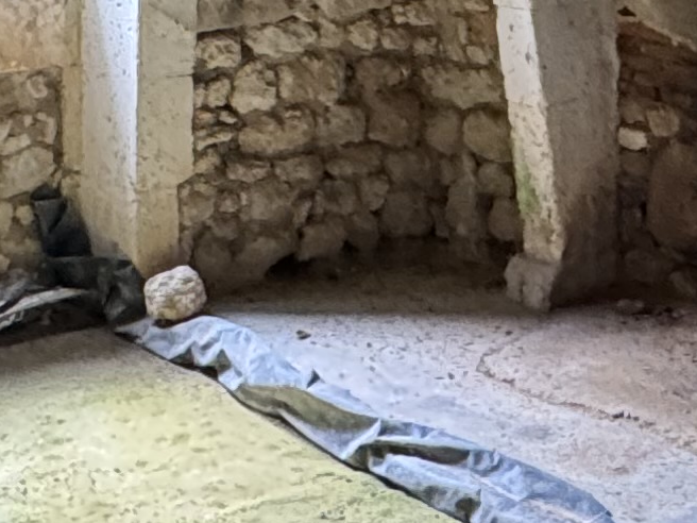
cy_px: -408
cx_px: 455
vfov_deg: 15.0
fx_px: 1732
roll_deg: -0.4
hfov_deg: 22.7
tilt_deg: +3.1
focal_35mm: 86
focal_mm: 2.22
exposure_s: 1/60
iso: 500
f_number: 2.2
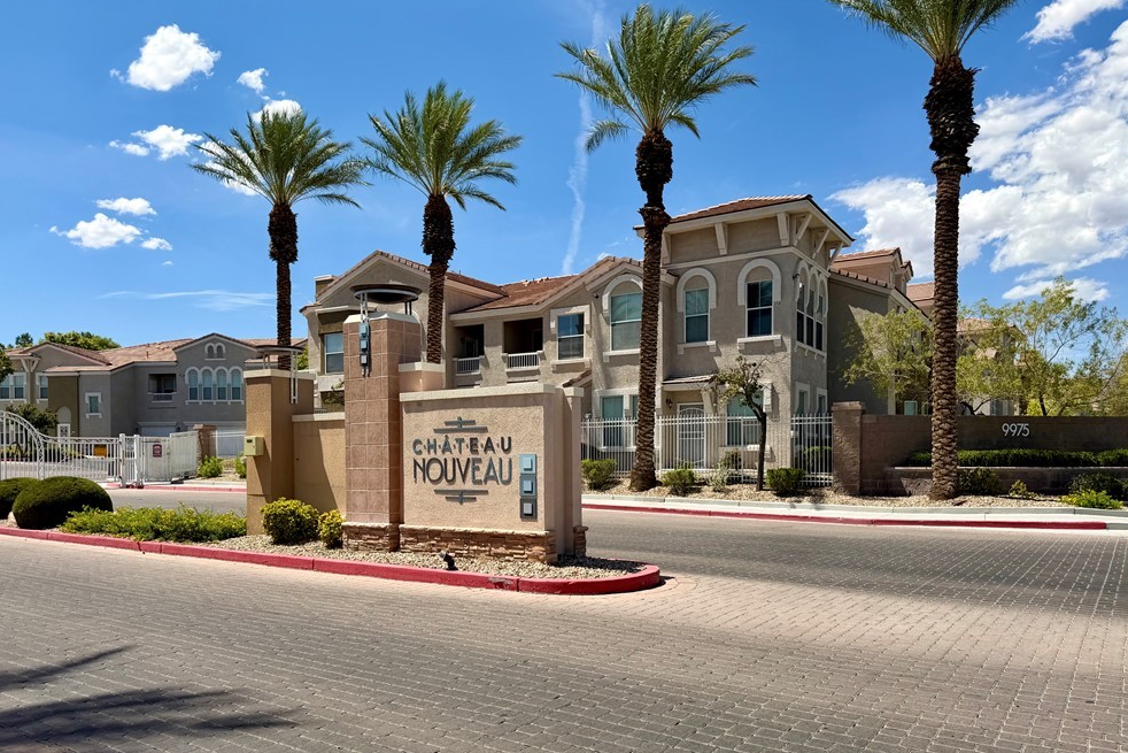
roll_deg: +0.4
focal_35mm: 26
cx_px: 550
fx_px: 815
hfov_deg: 69.4
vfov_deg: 49.5
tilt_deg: +2.3
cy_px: 414
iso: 80
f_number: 1.78
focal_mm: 6.76
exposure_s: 1/6173
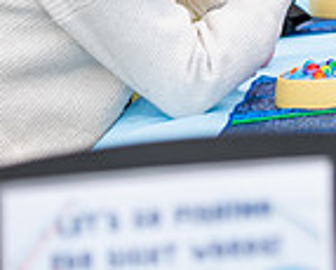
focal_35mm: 342
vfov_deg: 4.5
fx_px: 3408
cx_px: 301
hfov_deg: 5.6
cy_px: -95
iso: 250
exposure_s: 1/250
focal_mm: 90
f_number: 3.2
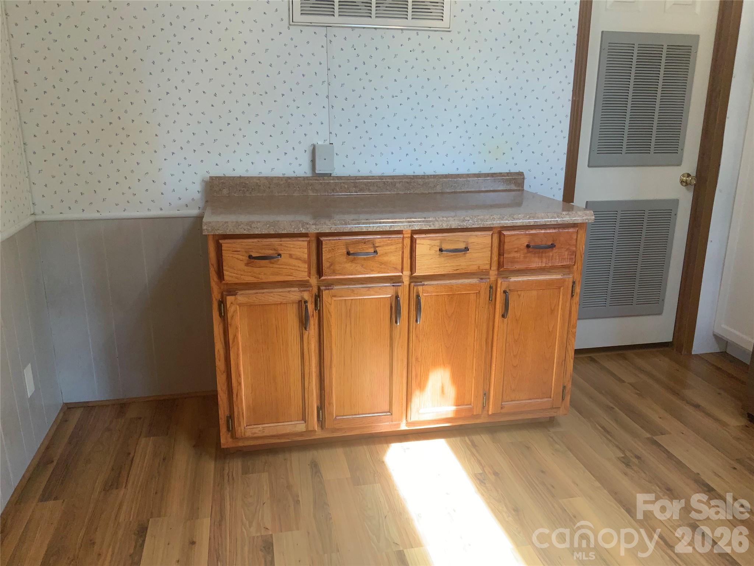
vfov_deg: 48.2
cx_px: 377
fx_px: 632
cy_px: 283
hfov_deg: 61.7
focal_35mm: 29
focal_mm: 3
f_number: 1.8
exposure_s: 1/60
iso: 40
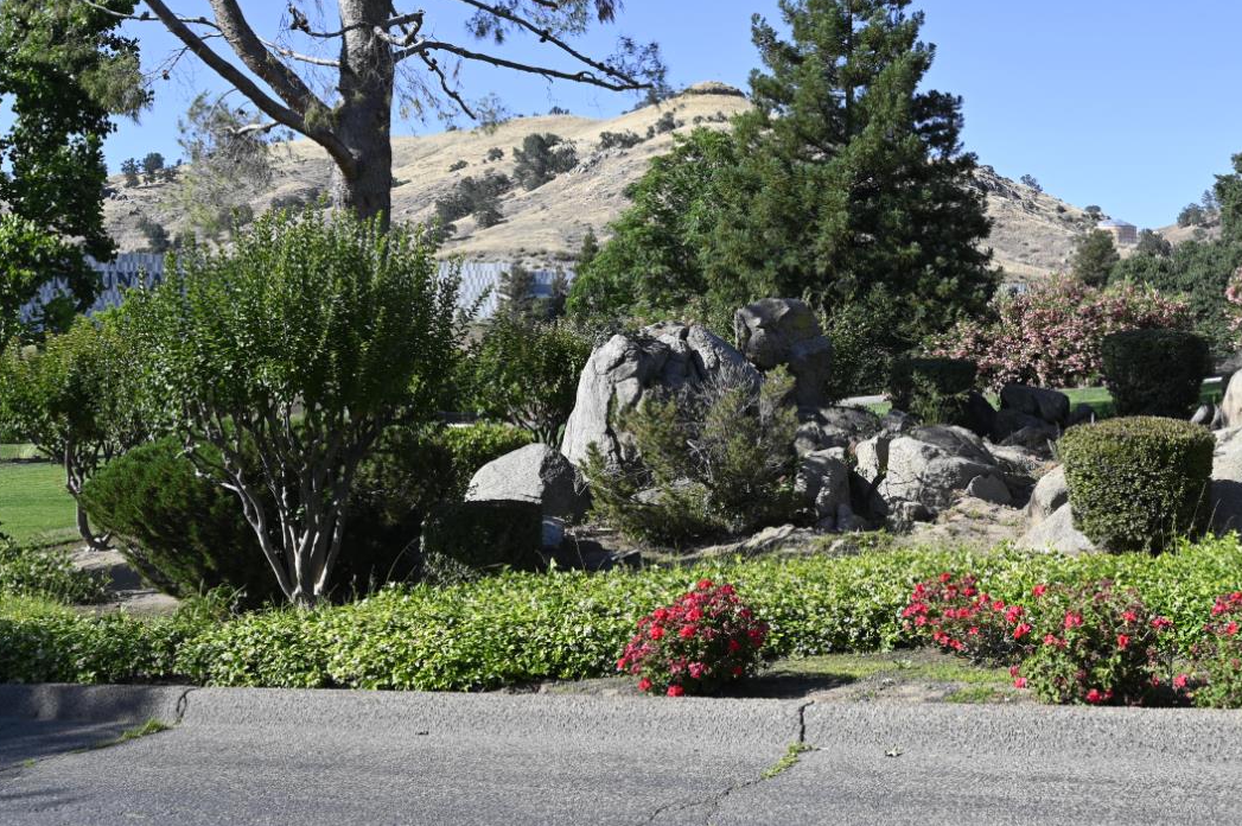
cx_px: 872
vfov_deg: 31.1
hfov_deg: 44.5
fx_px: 1482
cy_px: 339
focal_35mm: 43
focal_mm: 30
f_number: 6.3
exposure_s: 1/320
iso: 100
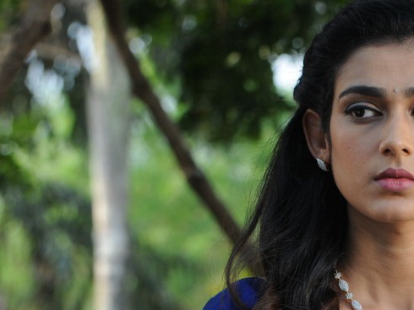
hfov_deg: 7.1
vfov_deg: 5.4
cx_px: 405
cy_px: 220
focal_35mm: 277
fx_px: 3311
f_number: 5.6
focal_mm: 92
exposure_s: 1/320
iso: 500
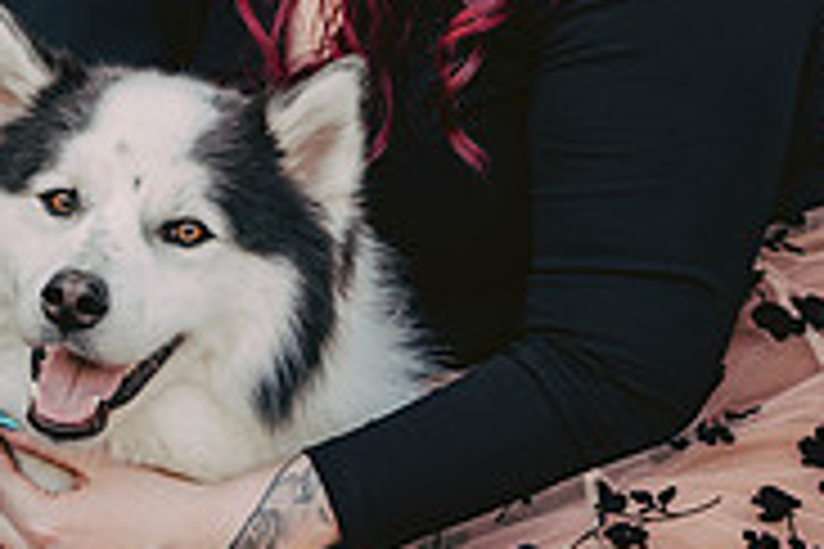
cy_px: -97
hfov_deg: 6.3
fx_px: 7415
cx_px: -5
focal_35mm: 324
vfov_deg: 4.2
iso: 400
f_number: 2.8
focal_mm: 102
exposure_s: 1/320
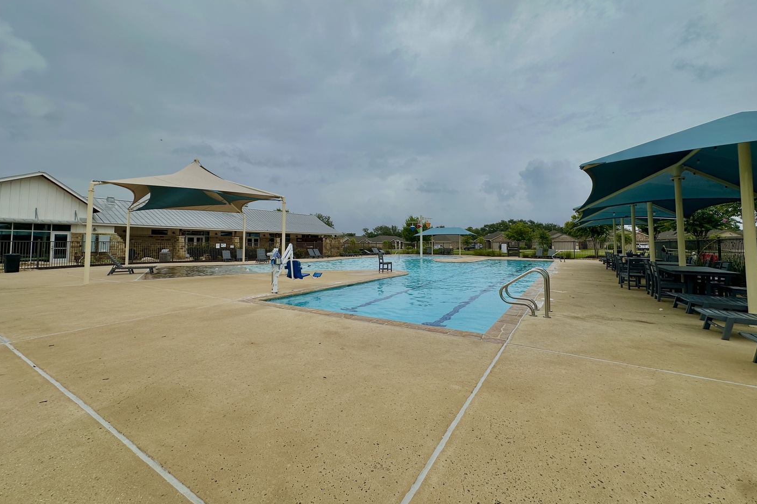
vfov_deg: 77.1
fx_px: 315
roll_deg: -0.2
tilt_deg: +3.1
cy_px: 227
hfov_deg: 100.4
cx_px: 370
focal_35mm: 15
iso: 40
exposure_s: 1/1171
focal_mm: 2.22
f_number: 2.2
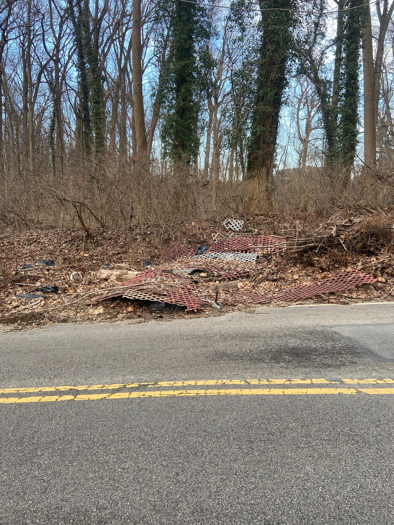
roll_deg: -2.6
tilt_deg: -5.2
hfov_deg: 53.1
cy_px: 262
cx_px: 197
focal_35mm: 26
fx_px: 395
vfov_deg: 67.3
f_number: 1.8
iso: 64
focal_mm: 4.25
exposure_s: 1/121
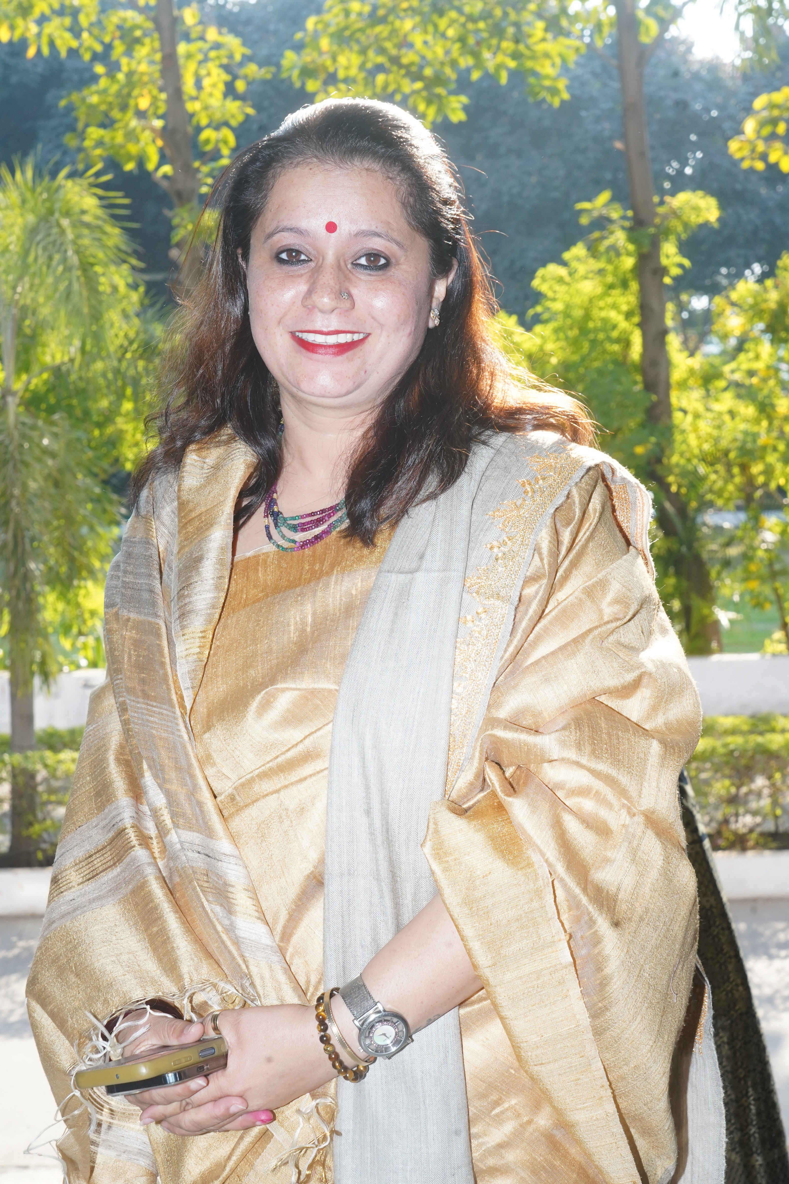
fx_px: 2235
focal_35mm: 68
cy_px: 592
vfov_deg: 29.7
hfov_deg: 20.0
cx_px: 394
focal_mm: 68
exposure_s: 1/160
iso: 1600
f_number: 13
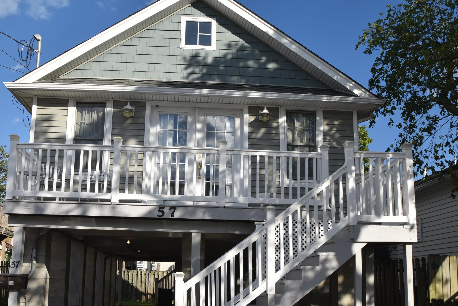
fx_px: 454
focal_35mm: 36
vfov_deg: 36.7
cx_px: 199
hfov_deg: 53.4
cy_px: 208
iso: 100
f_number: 9
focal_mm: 17
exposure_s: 1/320
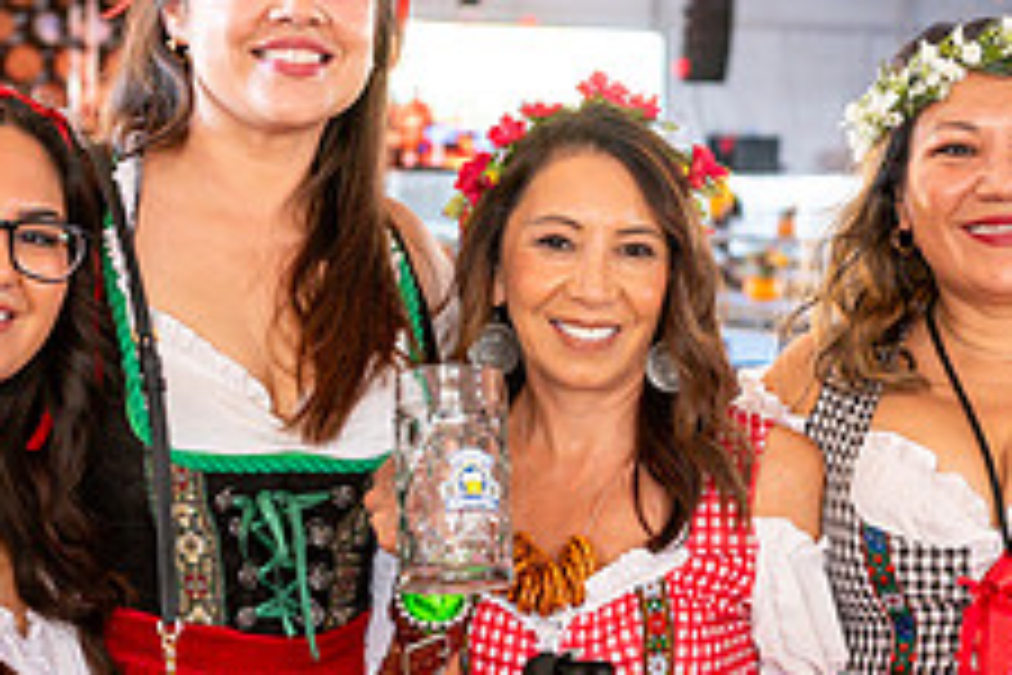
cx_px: 724
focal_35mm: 116
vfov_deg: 11.8
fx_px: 3261
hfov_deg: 17.6
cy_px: 385
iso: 1000
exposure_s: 1/80
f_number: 4
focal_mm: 45
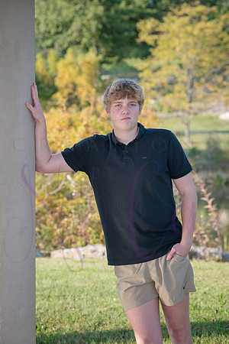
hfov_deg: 13.0
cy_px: 172
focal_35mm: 105
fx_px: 1002
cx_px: 114
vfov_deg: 19.5
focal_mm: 105
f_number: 5.6
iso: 800
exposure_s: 1/640
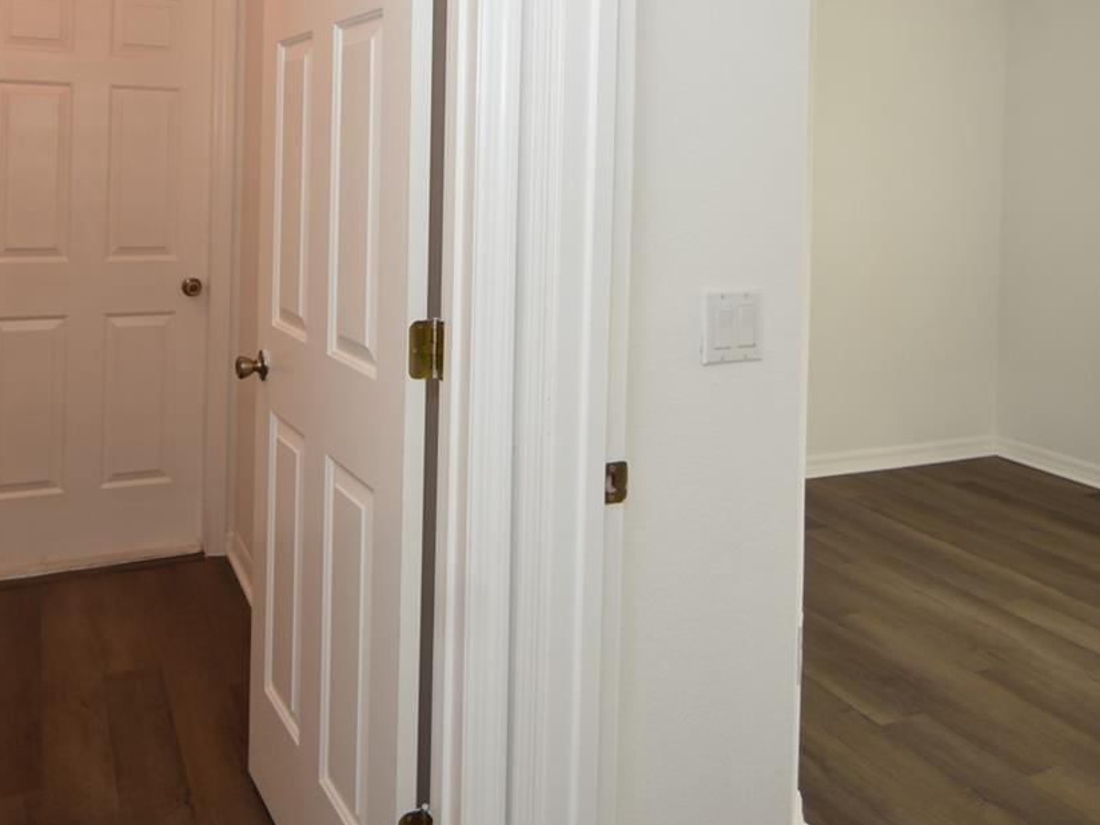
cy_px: 196
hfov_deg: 62.8
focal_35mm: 28
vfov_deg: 47.7
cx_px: 433
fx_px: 890
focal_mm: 10
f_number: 4
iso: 200
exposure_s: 1/60
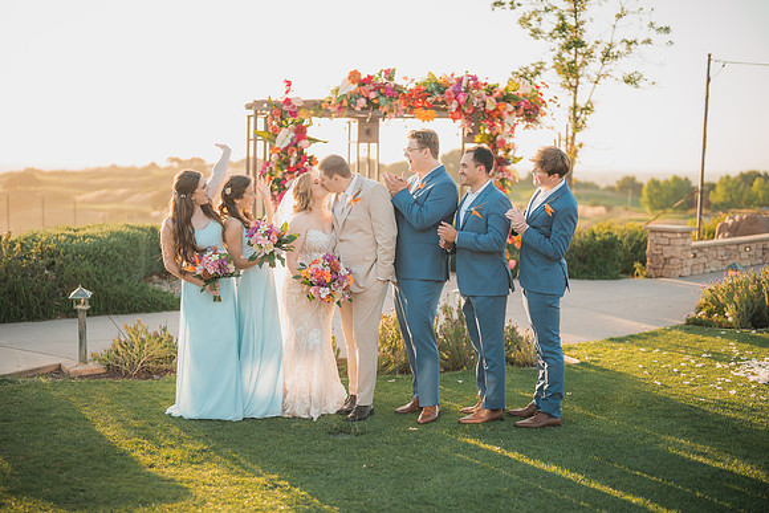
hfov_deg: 39.6
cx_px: 384
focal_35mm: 50
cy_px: 256
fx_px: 1068
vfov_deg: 27.0
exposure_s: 1/2000
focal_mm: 50
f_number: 1.2
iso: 200
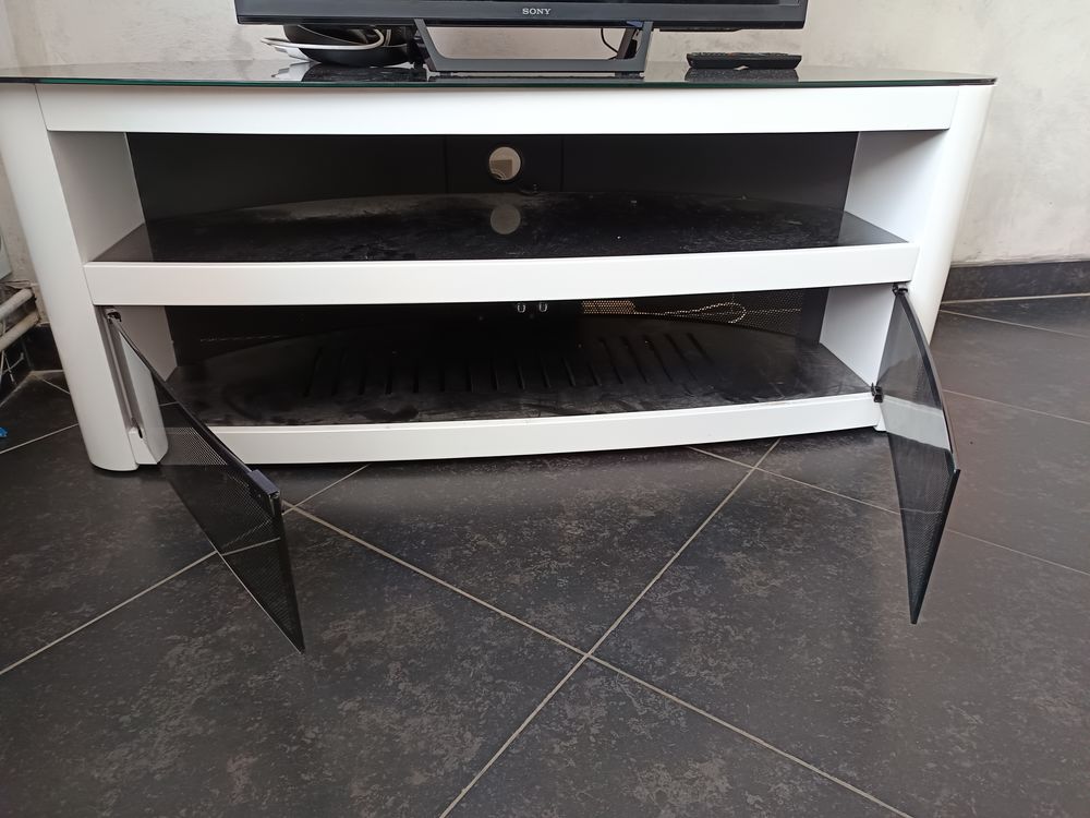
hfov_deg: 71.6
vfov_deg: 56.8
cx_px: 545
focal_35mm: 24
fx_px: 756
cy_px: 409
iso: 847
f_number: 1.7
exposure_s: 1/50
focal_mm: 5.31
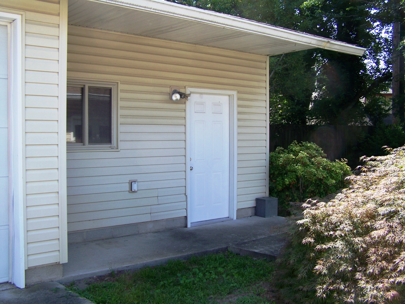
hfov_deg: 49.0
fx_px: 445
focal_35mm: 38
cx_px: 202
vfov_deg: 37.7
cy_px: 152
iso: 64
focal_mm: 6.3
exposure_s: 1/250
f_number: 2.8
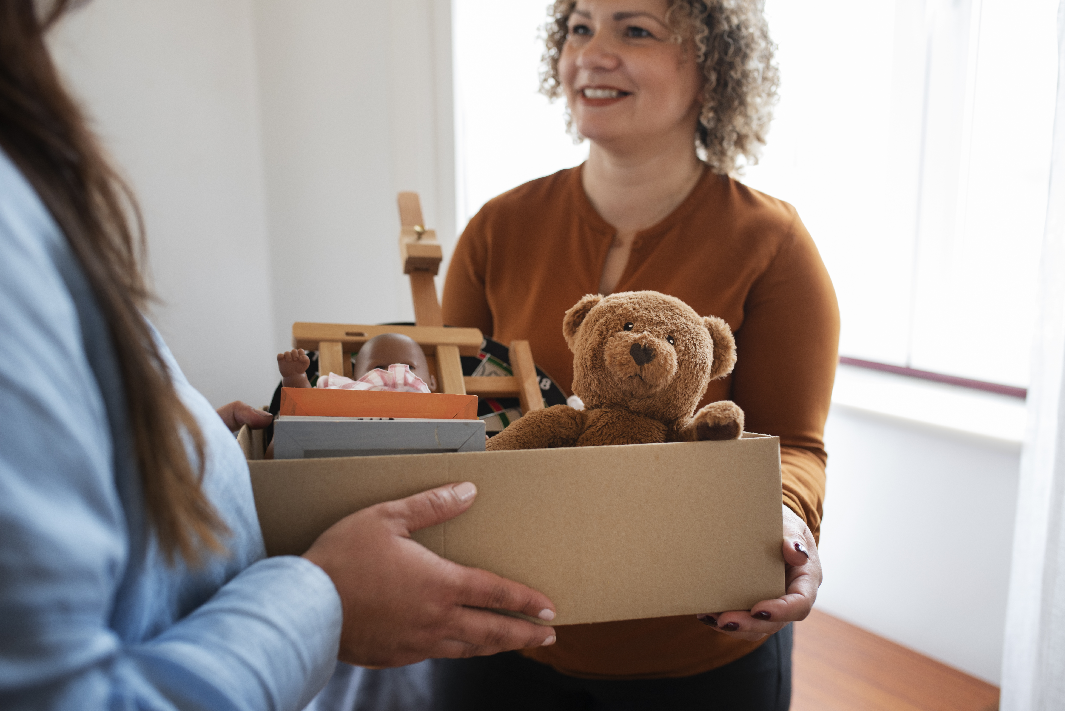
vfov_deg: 37.9
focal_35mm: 35
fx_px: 1036
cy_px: 356
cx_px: 532
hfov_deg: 54.4
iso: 320
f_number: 3.2
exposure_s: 1/200
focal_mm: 35
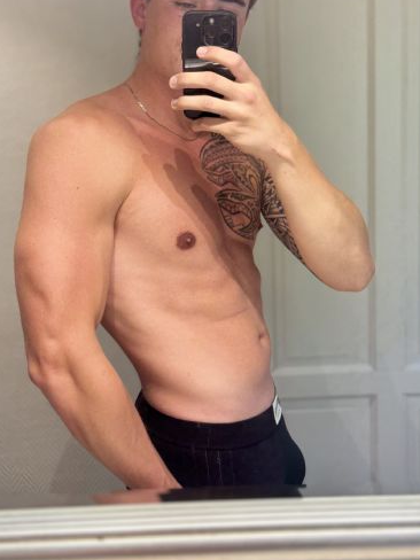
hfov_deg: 24.8
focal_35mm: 59
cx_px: 234
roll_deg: +2.0
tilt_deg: -9.3
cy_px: 241
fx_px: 954
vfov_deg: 32.7
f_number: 1.78
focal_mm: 6.76
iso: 125
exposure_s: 1/100
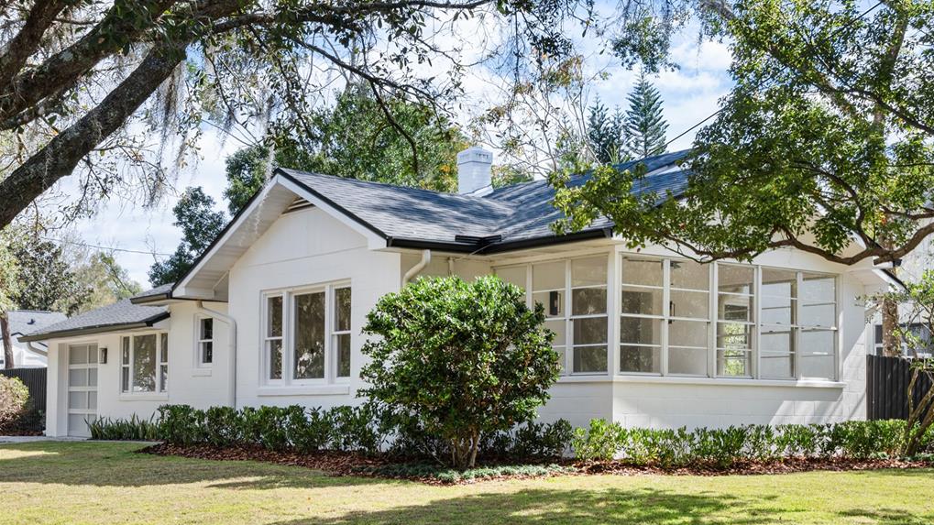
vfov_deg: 29.7
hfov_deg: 50.5
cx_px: 468
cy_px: 297
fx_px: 991
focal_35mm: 40
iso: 100
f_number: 11
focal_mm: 38
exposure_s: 1/40
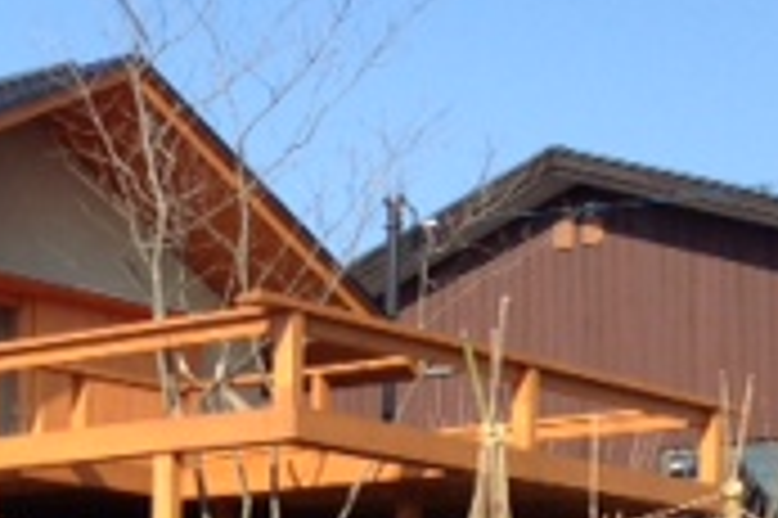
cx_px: -576
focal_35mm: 127
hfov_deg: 14.4
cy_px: 685
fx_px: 2742
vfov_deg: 10.5
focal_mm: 4.13
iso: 50
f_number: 2.4
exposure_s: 1/1085
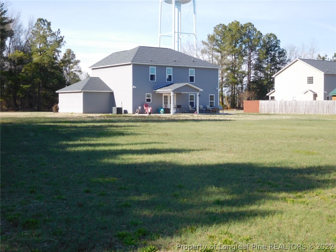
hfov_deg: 38.2
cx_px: 168
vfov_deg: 29.1
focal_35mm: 50
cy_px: 126
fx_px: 485
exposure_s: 1/500
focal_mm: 8.9
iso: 125
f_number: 4.1
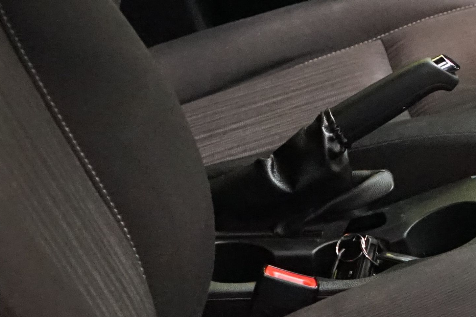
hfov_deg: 16.4
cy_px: 27
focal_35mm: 116
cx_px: 661
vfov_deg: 11.7
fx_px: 1534
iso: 6400
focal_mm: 28
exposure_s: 1/160
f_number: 3.5
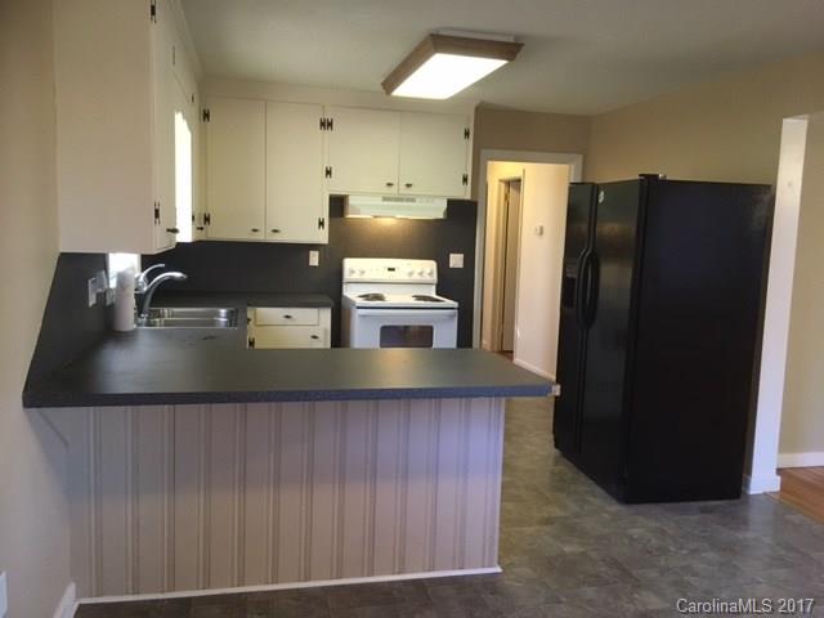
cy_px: 309
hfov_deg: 61.7
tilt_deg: -6.9
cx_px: 412
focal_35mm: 29
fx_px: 690
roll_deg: -1.0
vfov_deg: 48.2
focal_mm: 4.15
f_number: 2.2
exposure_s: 1/30
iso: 160
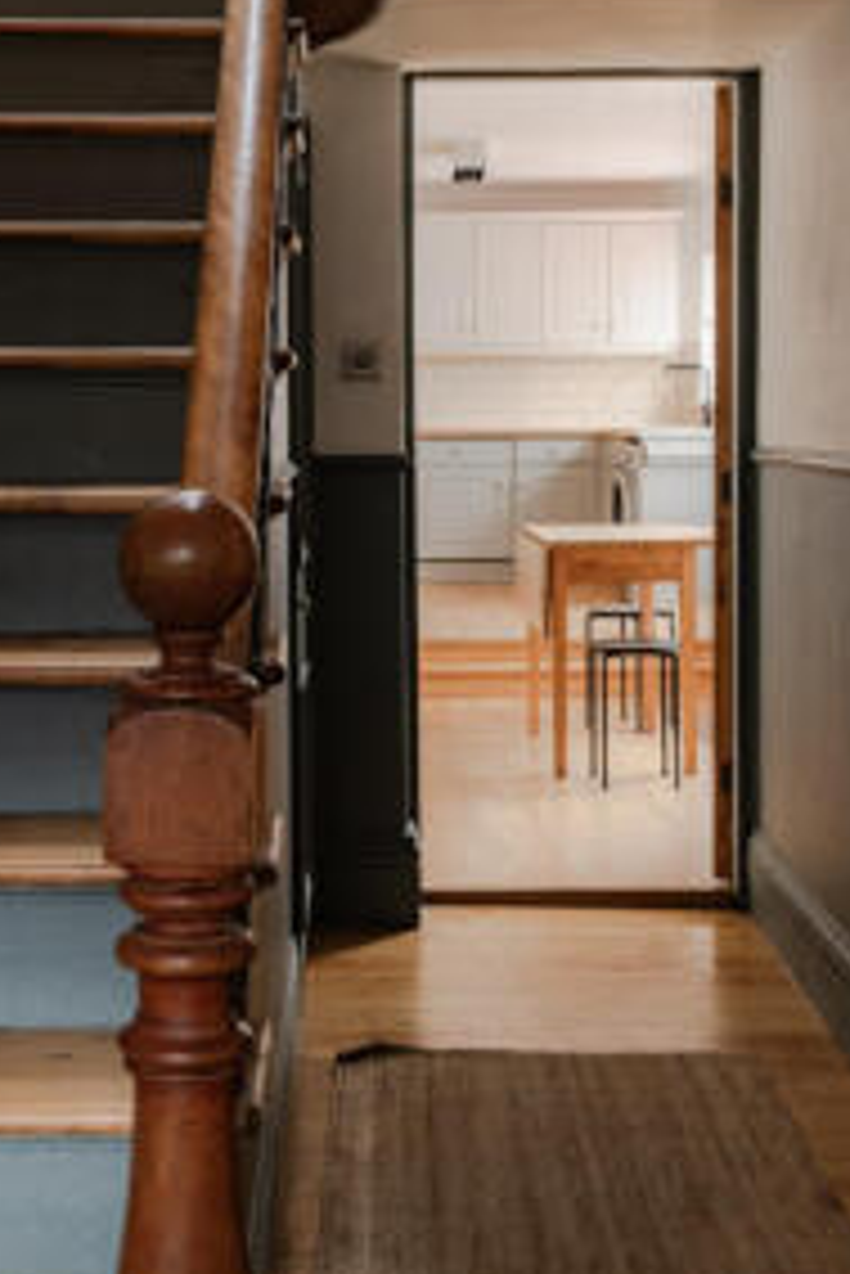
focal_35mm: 54
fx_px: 1910
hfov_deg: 25.1
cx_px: 403
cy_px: 488
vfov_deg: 36.7
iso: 400
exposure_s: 1/1.67
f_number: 6.3
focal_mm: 35
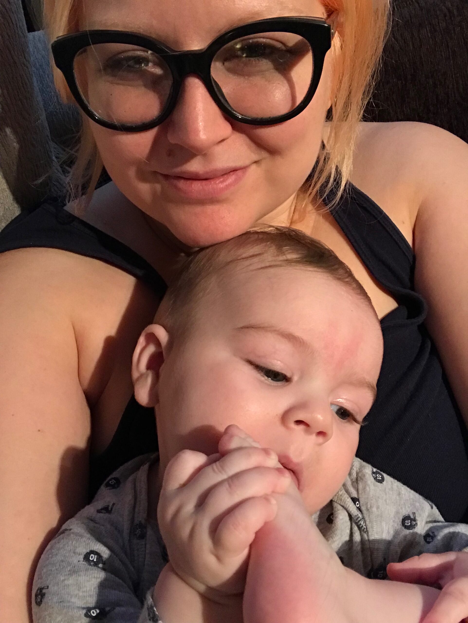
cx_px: 234
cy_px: 312
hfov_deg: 44.2
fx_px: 576
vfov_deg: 56.8
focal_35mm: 32
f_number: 2.2
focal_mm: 2.87
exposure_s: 1/30
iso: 125
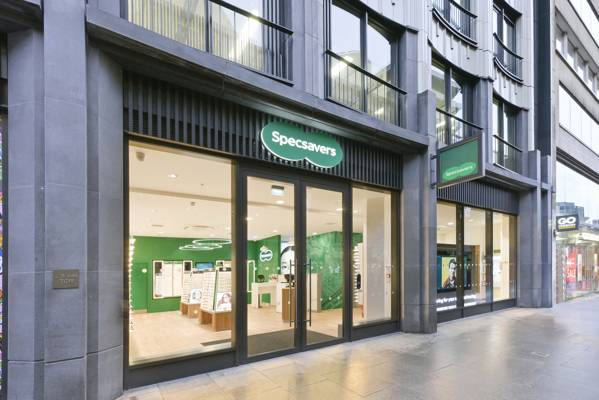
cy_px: 200
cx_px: 300
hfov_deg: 104.3
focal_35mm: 14
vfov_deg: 81.2
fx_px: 233
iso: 320
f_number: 11
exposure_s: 1/8
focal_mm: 14
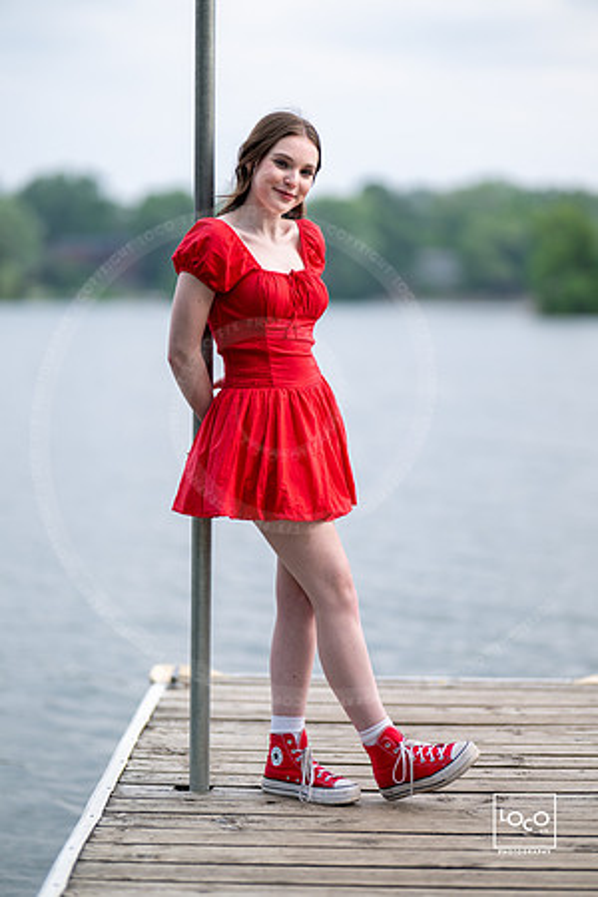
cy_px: 448
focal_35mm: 85
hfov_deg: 16.1
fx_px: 2118
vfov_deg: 23.9
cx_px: 299
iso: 80
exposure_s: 1/200
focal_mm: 85
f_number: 1.2
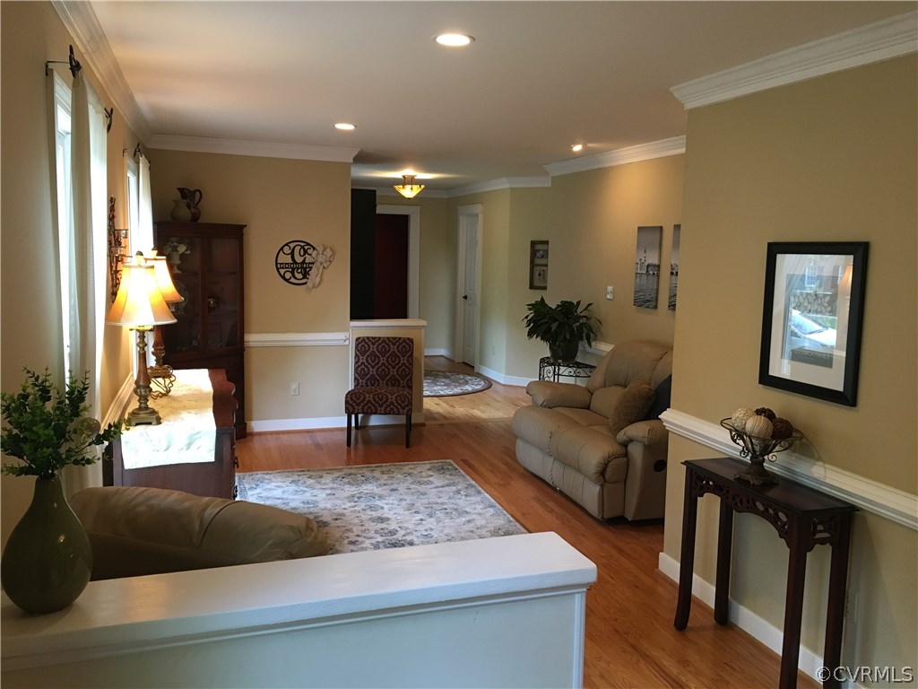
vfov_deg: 48.2
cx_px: 459
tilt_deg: -6.3
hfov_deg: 61.7
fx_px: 769
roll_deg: -1.5
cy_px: 344
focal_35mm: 29
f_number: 2.2
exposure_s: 1/30
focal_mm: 4.15
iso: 125
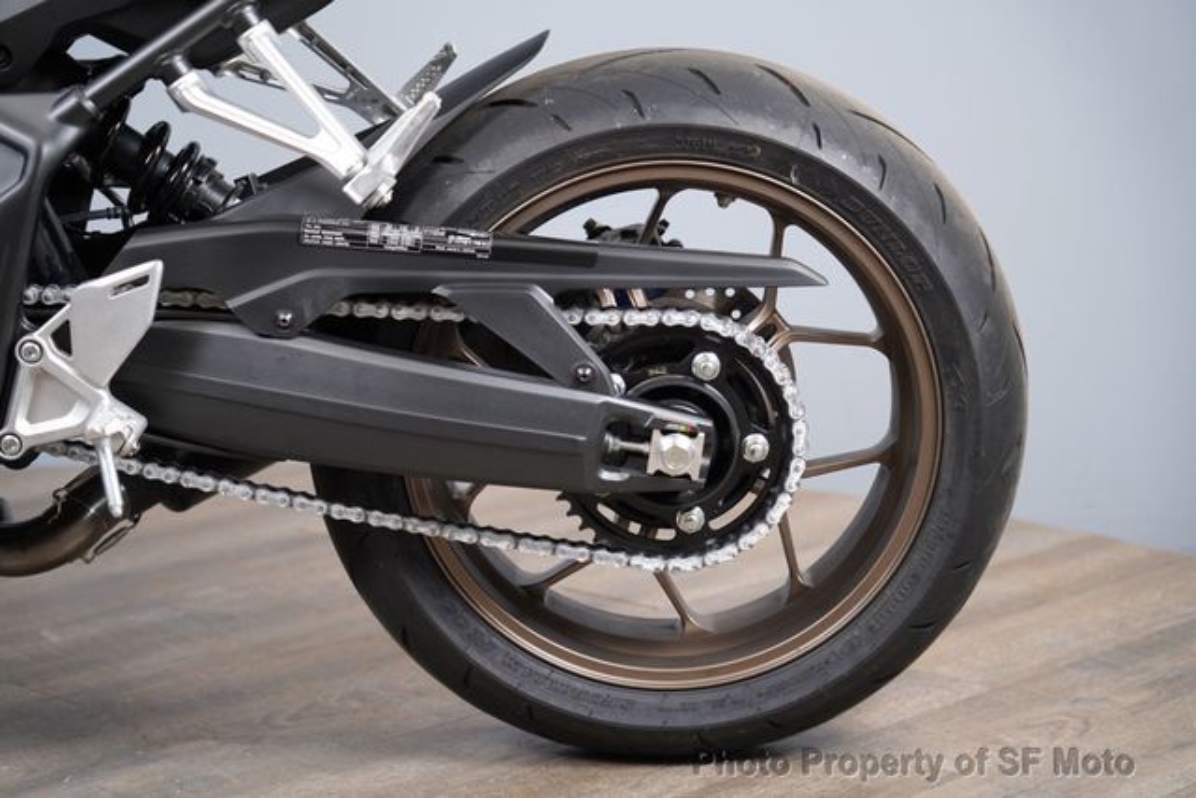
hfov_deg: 25.1
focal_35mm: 81
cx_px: 598
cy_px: 399
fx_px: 2691
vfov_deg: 16.9
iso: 1600
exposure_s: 1/100
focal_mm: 81
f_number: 4
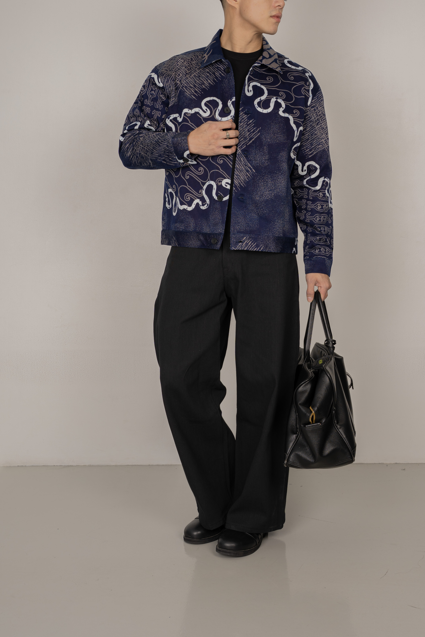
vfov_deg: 38.6
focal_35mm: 51
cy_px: 252
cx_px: 227
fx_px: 905
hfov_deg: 26.4
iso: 125
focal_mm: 41.1
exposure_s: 1/160
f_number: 10
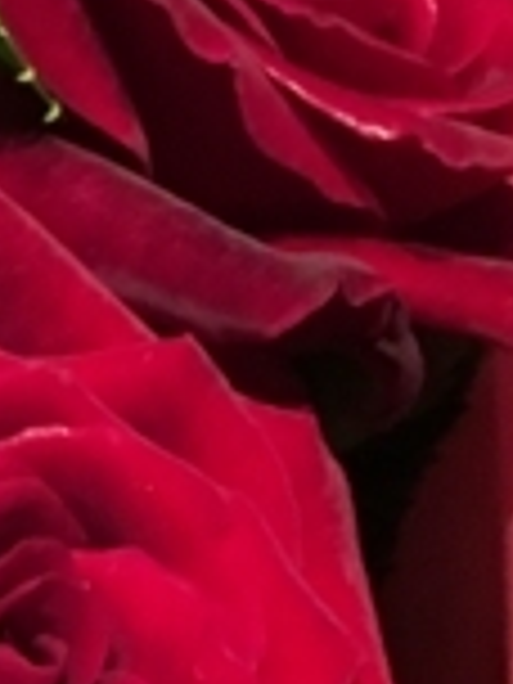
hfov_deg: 7.1
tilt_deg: -50.1
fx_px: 3873
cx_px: -806
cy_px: 378
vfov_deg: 10.1
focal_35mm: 196
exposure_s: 1/30
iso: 125
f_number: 2.2
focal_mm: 4.15
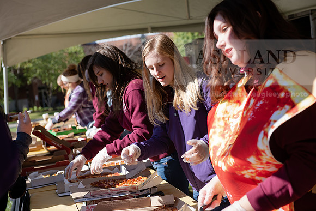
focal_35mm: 70
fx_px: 615
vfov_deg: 19.5
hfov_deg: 28.8
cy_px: 106
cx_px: 158
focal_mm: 70
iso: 320
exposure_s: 1/800
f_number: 5.6
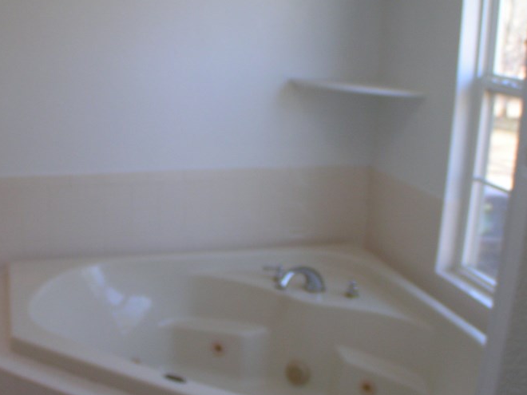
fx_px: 898
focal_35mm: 59
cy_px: 211
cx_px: 187
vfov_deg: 24.8
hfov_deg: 32.5
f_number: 3.2
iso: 50
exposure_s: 1/40
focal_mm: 5.8
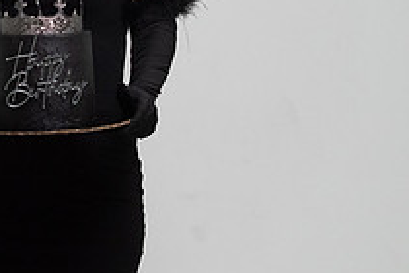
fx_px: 1886
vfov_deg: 8.2
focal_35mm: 166
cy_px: 22
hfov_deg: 12.3
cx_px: 56
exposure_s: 1/320
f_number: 5.6
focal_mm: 60
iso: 3200
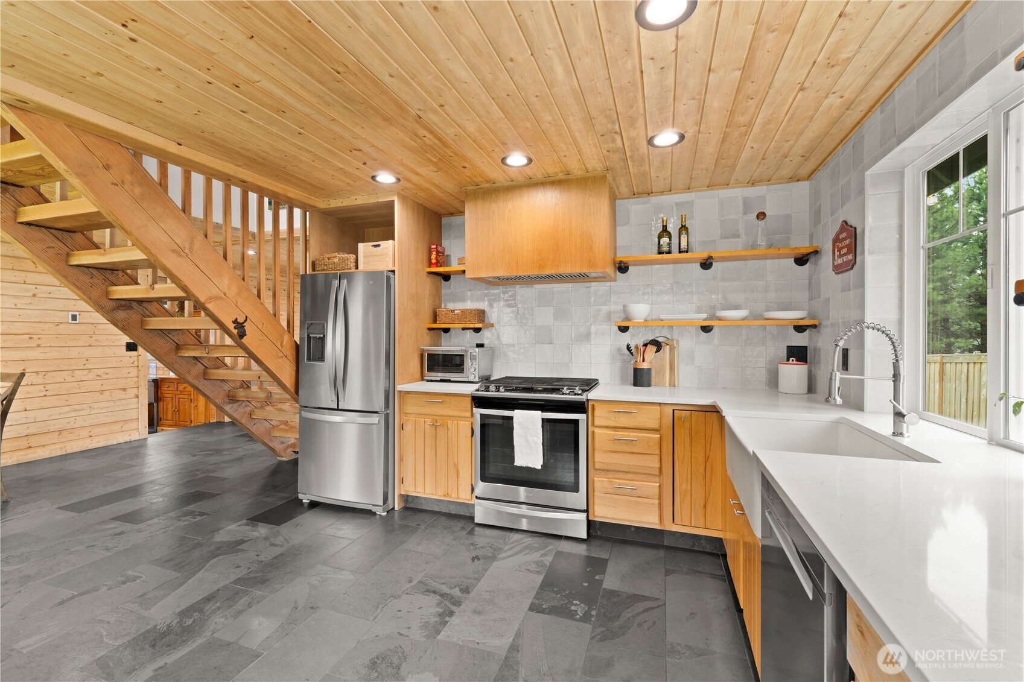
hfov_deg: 100.4
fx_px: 427
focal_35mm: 15
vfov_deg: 77.3
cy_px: 341
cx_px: 512
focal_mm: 10
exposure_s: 1/1.25
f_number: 8
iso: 125
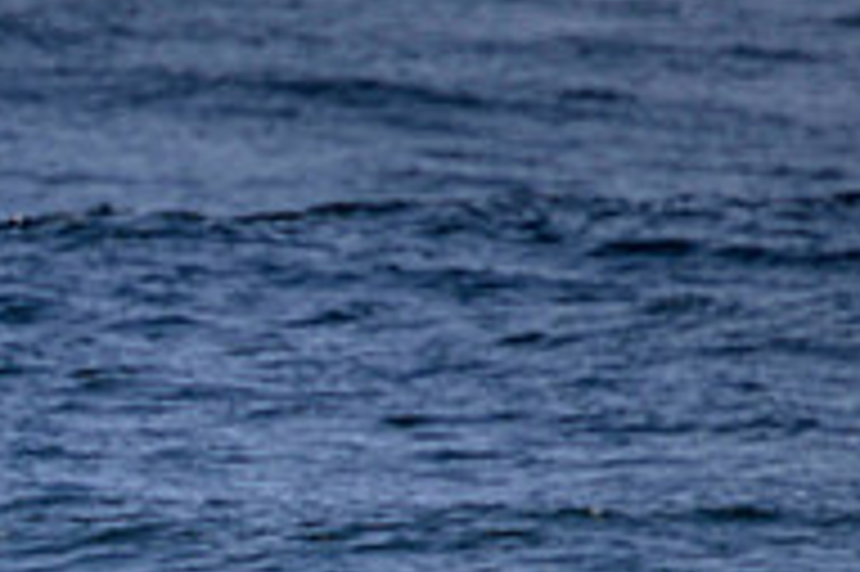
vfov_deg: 0.6
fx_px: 58118
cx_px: -225
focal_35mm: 2435
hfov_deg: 0.8
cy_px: 673
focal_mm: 800
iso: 560
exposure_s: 1/2000
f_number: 11
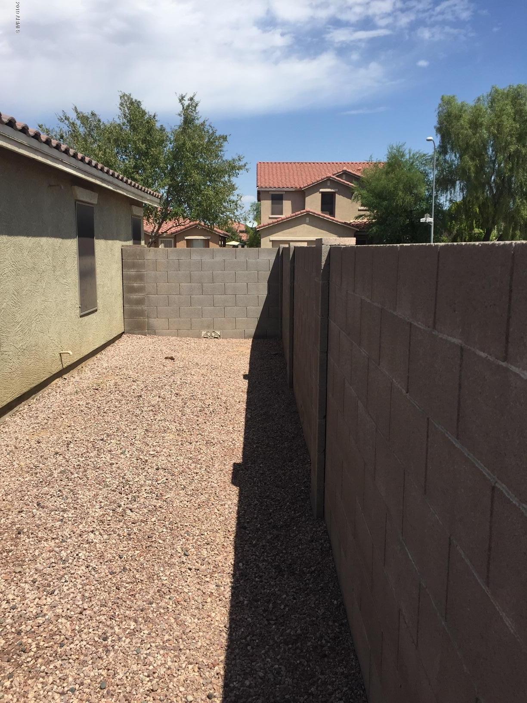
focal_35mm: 29
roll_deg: -1.0
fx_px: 589
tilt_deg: -8.9
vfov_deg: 61.7
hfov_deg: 48.2
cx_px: 264
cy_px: 352
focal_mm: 4.15
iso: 32
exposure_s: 1/2198
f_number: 2.2
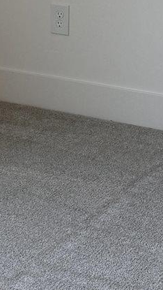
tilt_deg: -10.6
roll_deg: -0.8
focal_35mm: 145
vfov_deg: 14.4
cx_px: 9
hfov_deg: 8.3
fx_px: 1112
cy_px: -48
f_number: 1.78
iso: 100
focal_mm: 6.76
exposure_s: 1/476
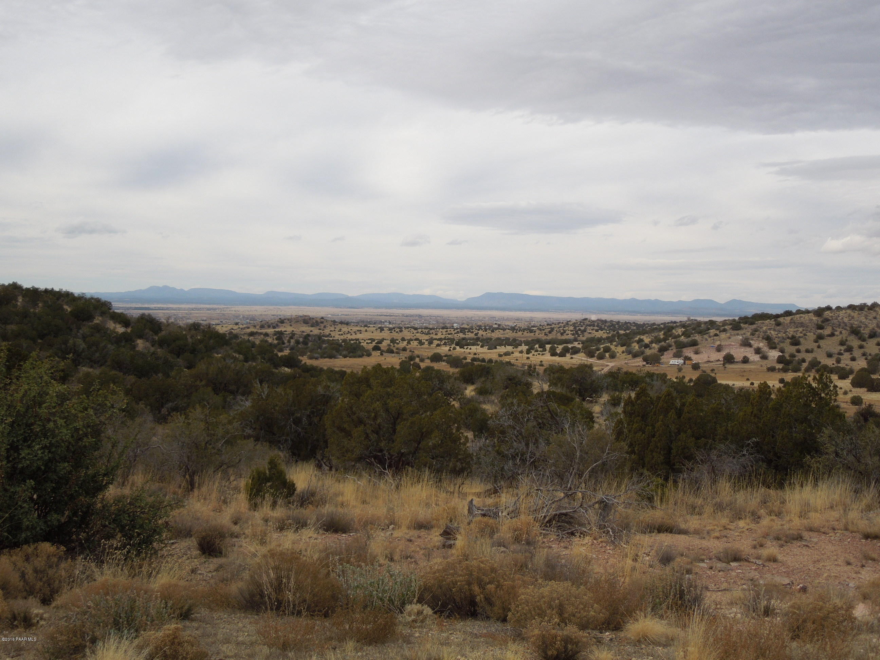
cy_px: 330
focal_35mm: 43
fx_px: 1093
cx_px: 440
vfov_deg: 33.6
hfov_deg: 43.9
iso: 100
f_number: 3.9
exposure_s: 1/800
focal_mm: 7.8
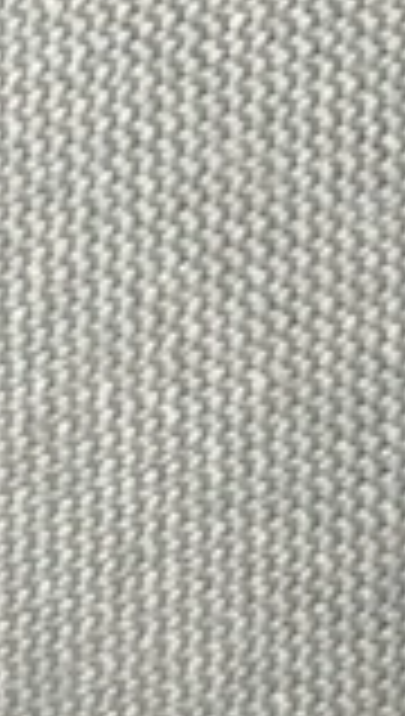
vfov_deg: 6.7
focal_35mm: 315
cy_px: -621
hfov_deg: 3.9
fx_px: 5985
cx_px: 27
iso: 80
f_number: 1.7
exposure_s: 1/50
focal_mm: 5.31
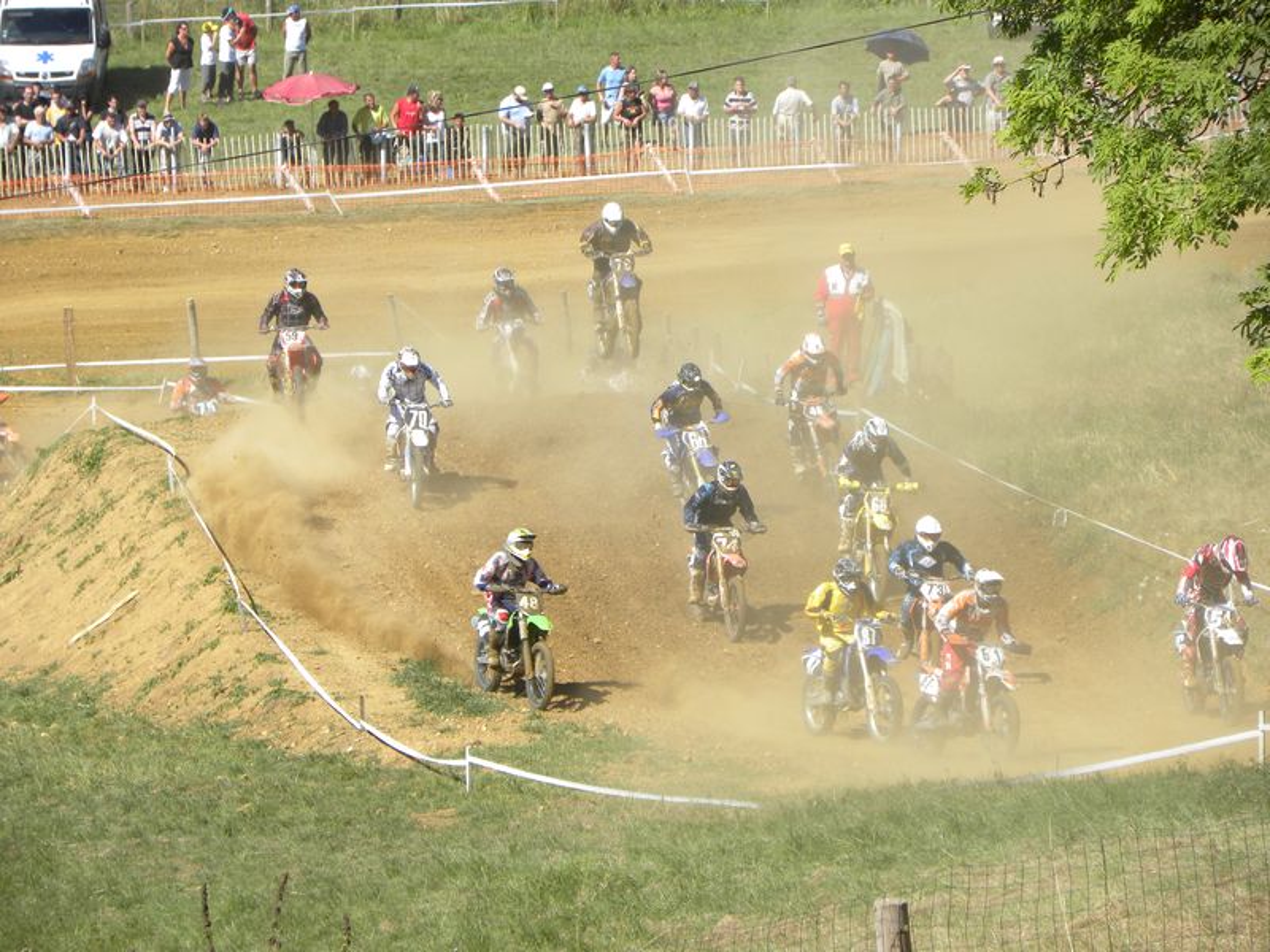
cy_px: 476
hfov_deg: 6.8
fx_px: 10676
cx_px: 635
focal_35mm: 291
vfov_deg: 5.1
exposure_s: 1/270
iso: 64
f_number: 5.6
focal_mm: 51.8
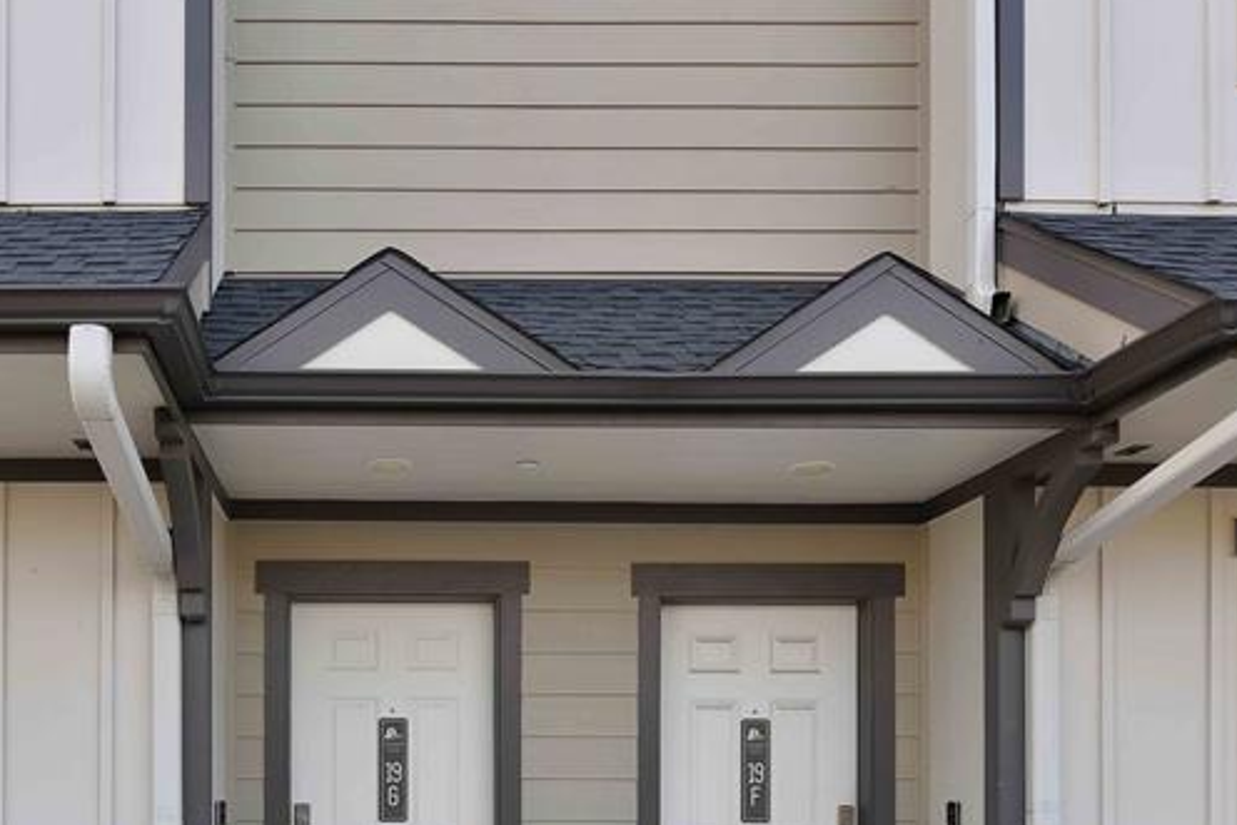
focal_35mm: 33
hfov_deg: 56.3
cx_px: 436
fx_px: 1134
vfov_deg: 36.6
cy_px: 793
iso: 100
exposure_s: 1/50
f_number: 8
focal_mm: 16
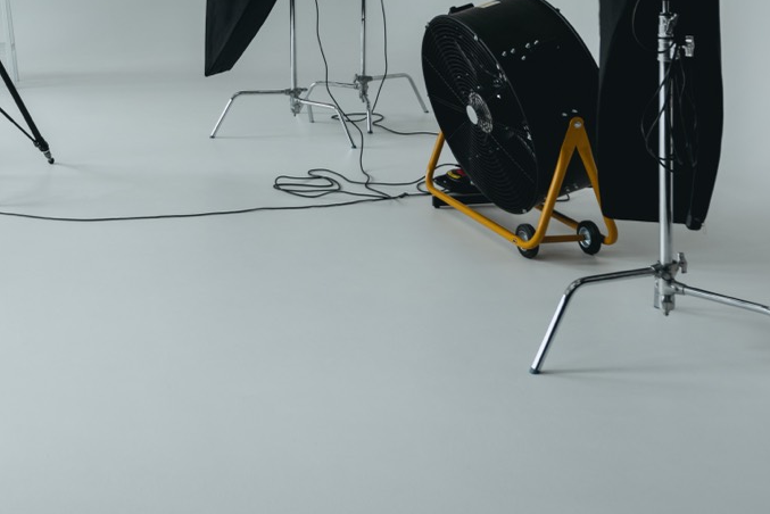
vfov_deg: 24.6
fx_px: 1113
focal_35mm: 52
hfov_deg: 35.8
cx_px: 72
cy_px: -24
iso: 400
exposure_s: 1/200
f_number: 5
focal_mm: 22
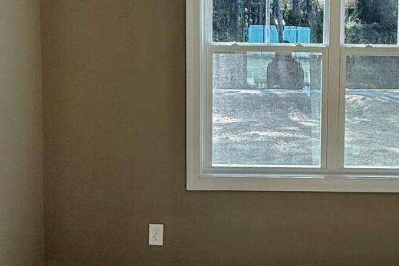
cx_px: 289
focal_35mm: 56
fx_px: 621
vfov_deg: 24.2
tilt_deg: -4.2
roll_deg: -2.2
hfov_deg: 35.0
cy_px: 120
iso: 64
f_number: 2.2
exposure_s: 1/256
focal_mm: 2.22
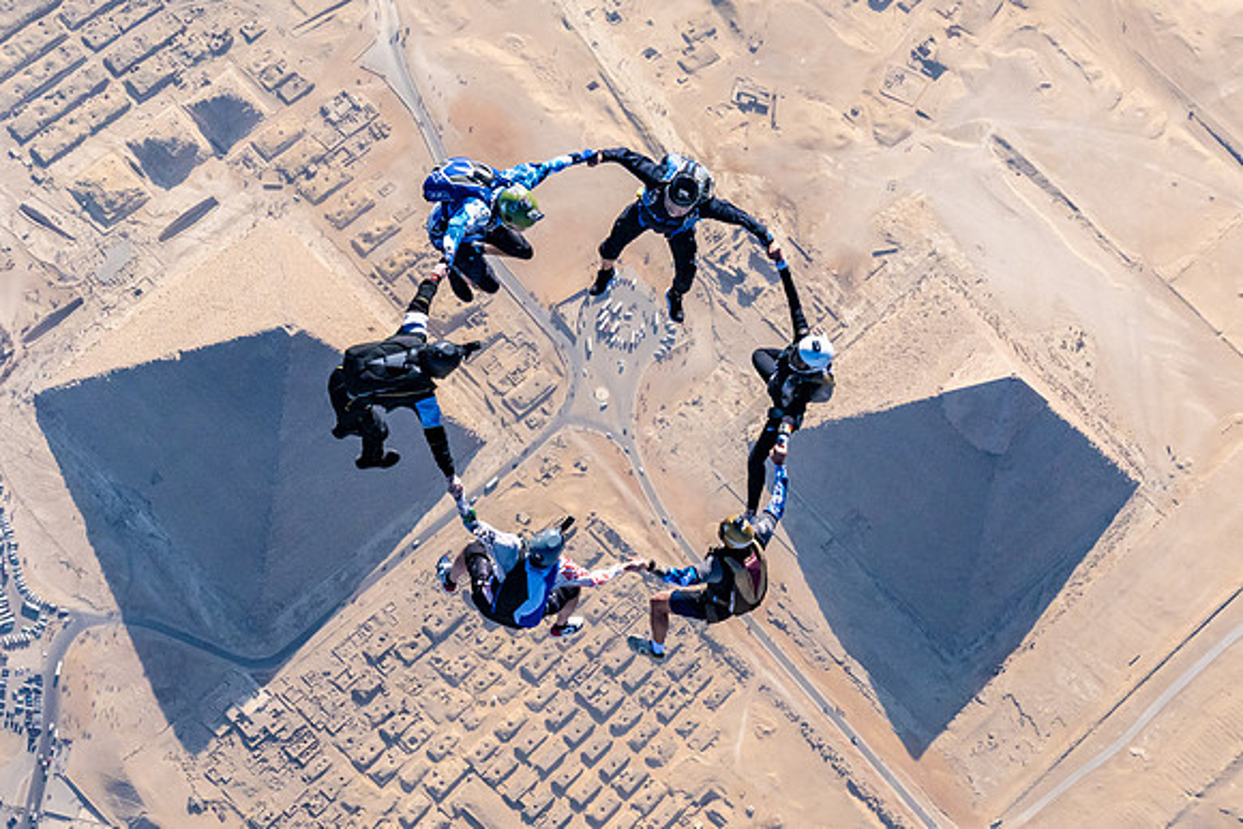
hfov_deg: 23.4
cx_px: 577
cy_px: 749
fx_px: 3005
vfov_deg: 15.5
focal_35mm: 87
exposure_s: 1/2500
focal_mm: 47
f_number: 11
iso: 1600
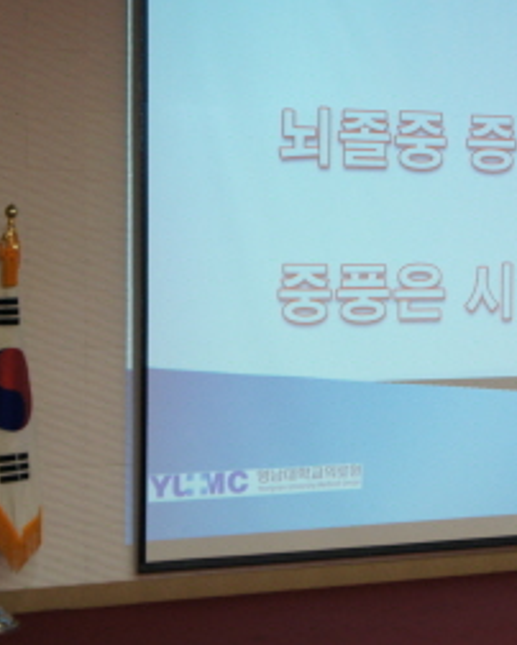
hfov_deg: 17.0
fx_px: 1719
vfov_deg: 21.2
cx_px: 366
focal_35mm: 90
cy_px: 294
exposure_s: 1/40
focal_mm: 26
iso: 640
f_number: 4
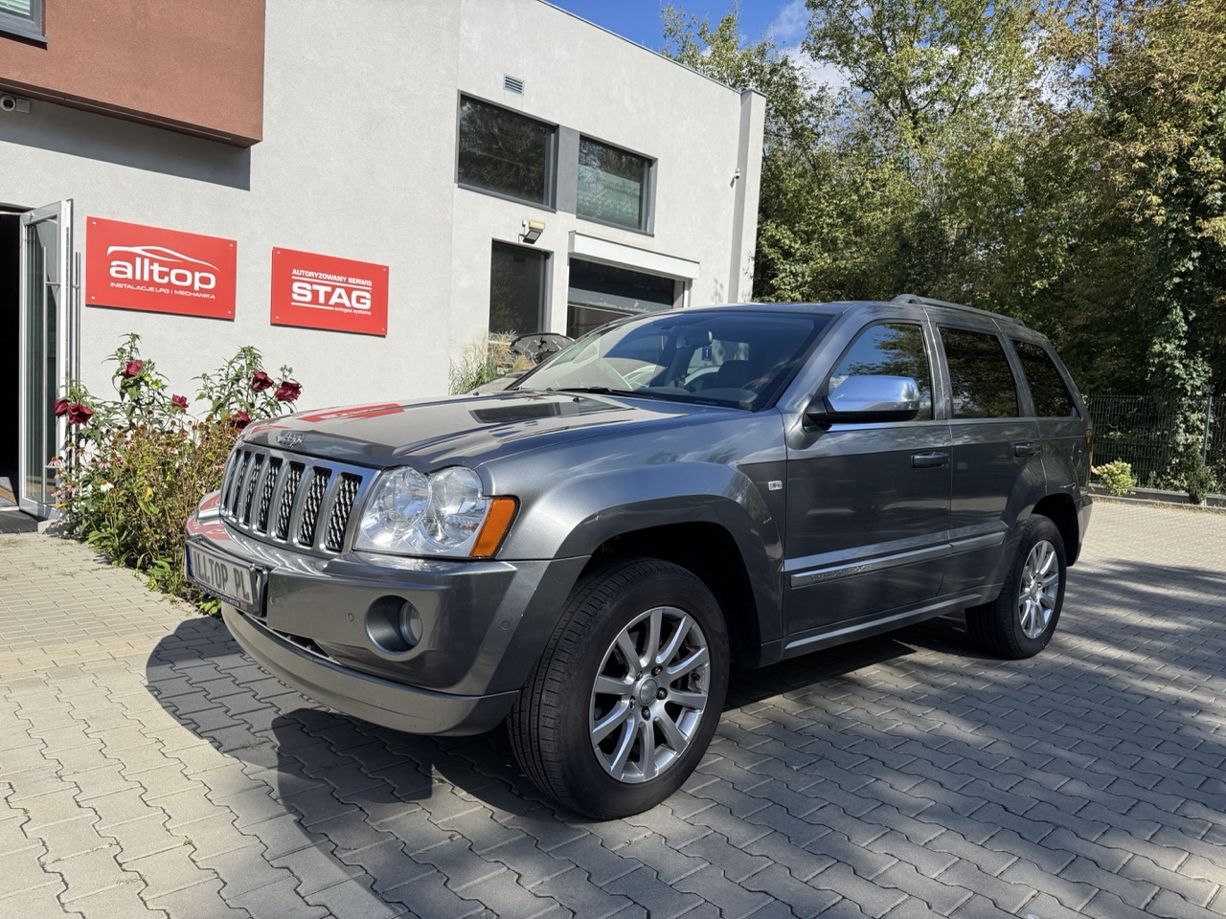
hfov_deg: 71.6
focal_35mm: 24
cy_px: 460
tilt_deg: -4.5
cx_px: 613
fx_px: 850
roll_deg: -0.7
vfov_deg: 56.8
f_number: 1.78
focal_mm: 6.76
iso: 80
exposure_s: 1/4049
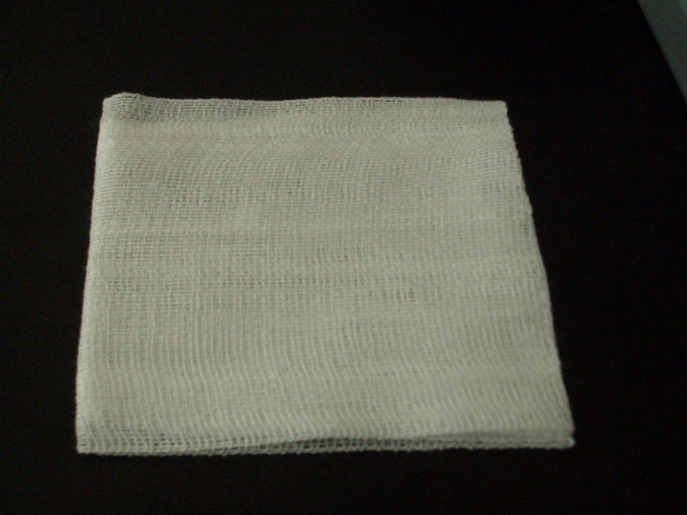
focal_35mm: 62
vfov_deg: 23.7
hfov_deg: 31.2
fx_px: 1230
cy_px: 258
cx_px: 344
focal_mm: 10.2
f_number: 3.5
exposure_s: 1/60
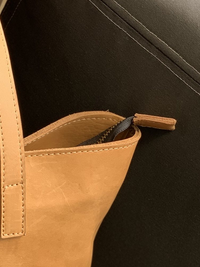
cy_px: 160
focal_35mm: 133
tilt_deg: -57.2
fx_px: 1024
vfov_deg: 14.8
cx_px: -47
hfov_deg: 10.9
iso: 40
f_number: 2.4
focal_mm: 6
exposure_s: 1/122
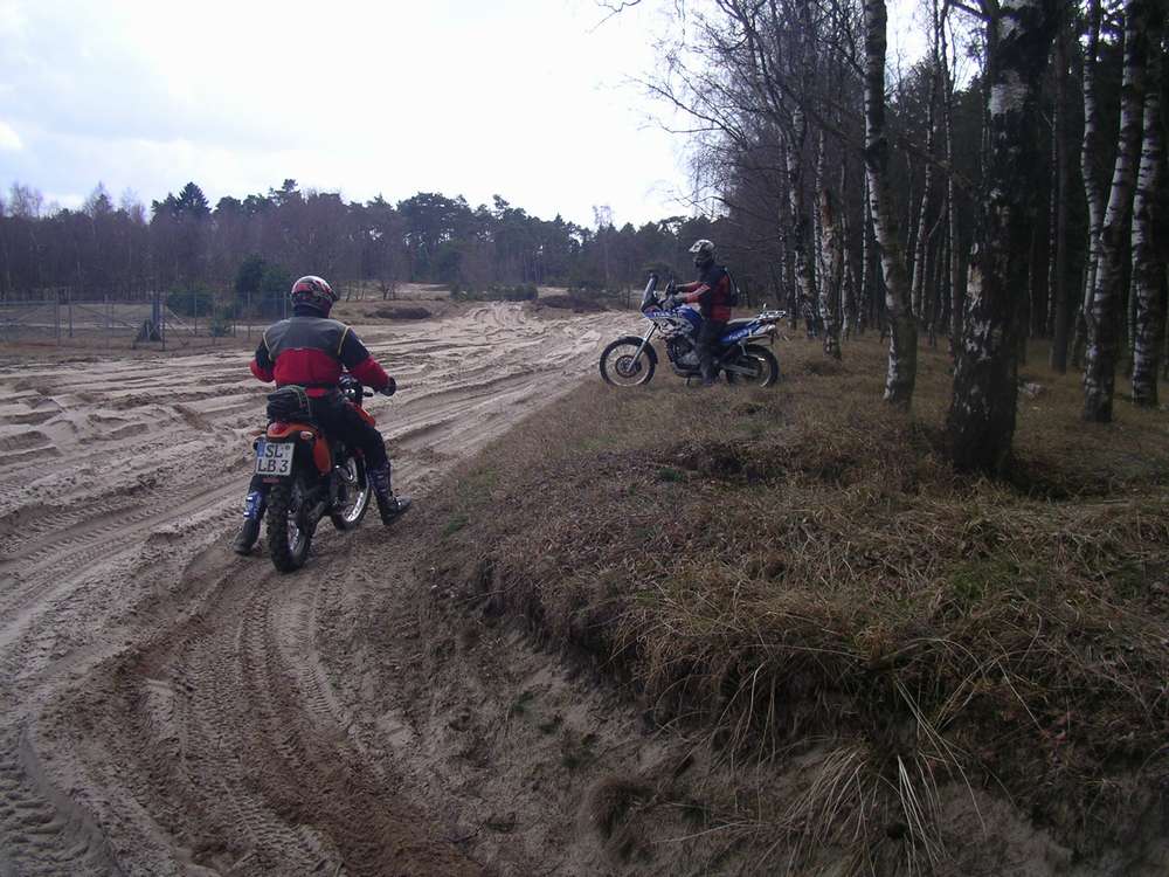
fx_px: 1250
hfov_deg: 50.1
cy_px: 438
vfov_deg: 38.7
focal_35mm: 37
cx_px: 584
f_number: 2.8
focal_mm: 5.7
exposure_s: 1/400
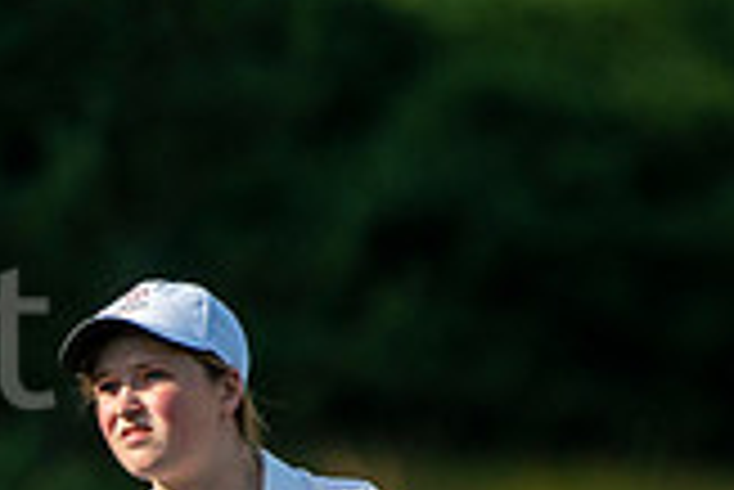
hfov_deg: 1.0
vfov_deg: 0.7
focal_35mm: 2076
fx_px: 42364
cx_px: -225
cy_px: 627
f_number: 5.6
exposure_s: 1/1250
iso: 400
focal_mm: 390
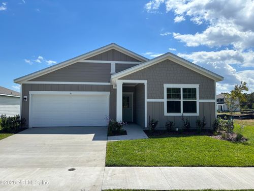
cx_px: 127
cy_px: 96
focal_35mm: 26
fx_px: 191
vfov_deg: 53.1
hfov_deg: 67.3
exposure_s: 1/5076
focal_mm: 5.96
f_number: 1.6
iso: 50
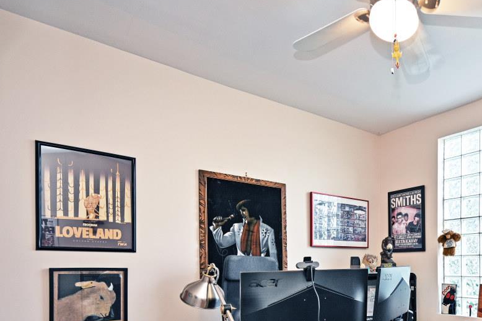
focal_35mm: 27
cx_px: 395
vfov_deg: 44.8
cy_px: 270
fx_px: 362
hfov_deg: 61.0
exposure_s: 1/60
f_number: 4.5
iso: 200
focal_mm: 14
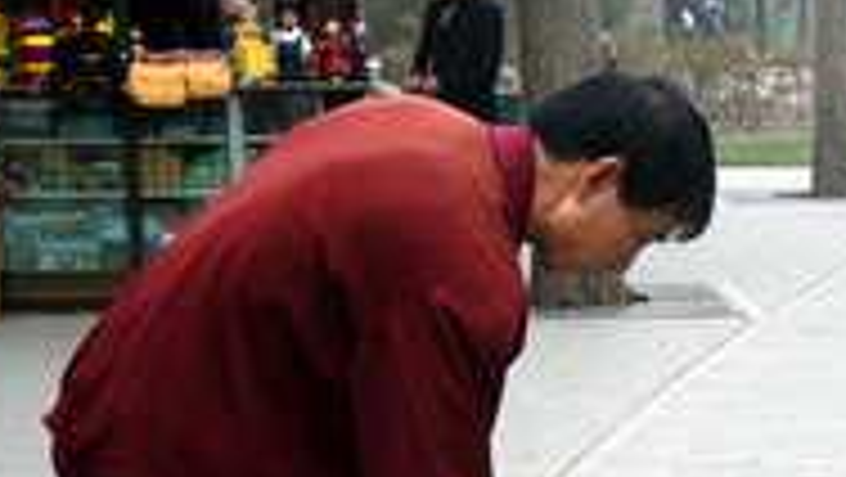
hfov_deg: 15.2
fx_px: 3142
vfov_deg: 8.6
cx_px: 736
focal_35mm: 140
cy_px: 603
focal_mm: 12.8
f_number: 3.3
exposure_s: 1/82
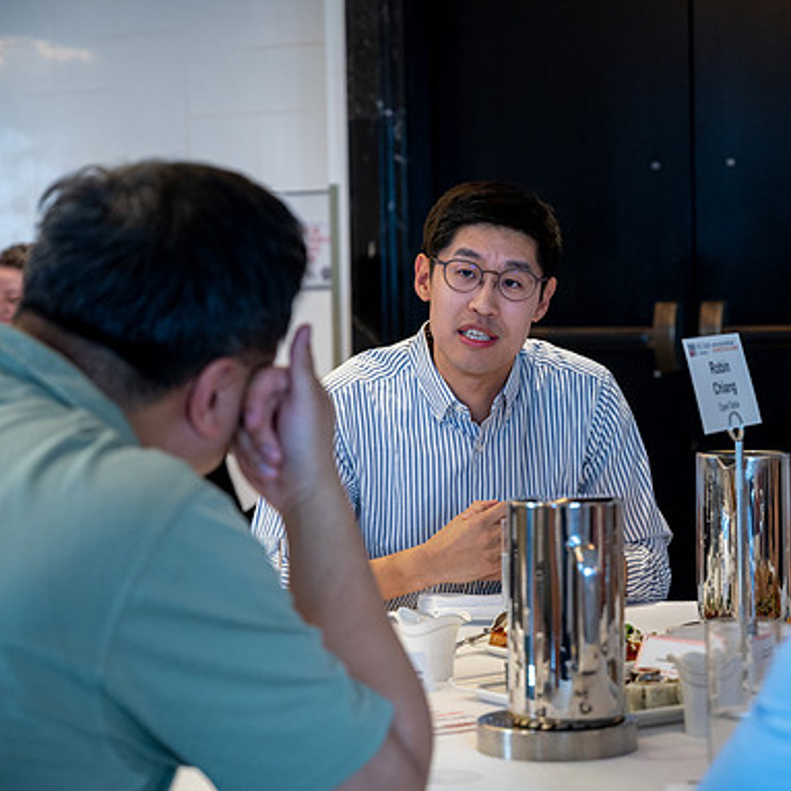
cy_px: 397
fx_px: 2327
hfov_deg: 19.2
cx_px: 510
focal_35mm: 90
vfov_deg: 19.3
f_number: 4
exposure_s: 1/50
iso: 1600
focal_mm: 70
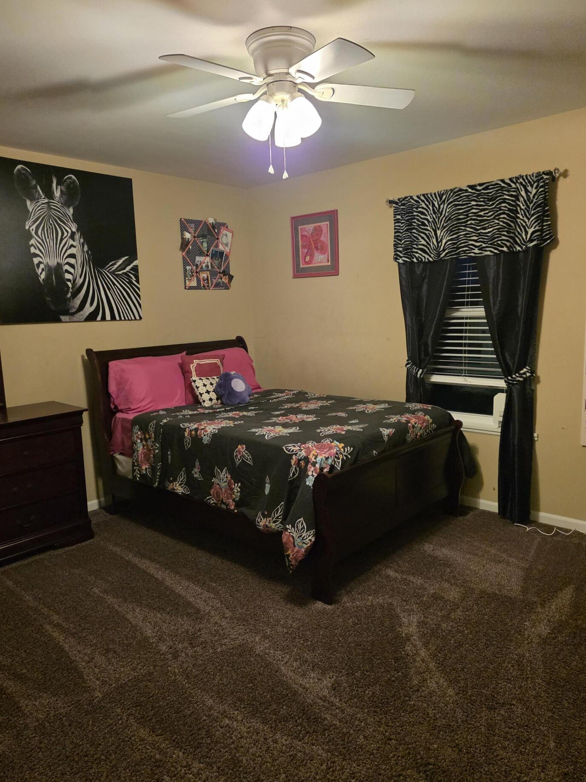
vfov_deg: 69.4
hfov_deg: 54.9
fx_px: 564
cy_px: 397
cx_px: 292
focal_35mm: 25
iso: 1250
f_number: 1.7
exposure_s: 1/120
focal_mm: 6.25
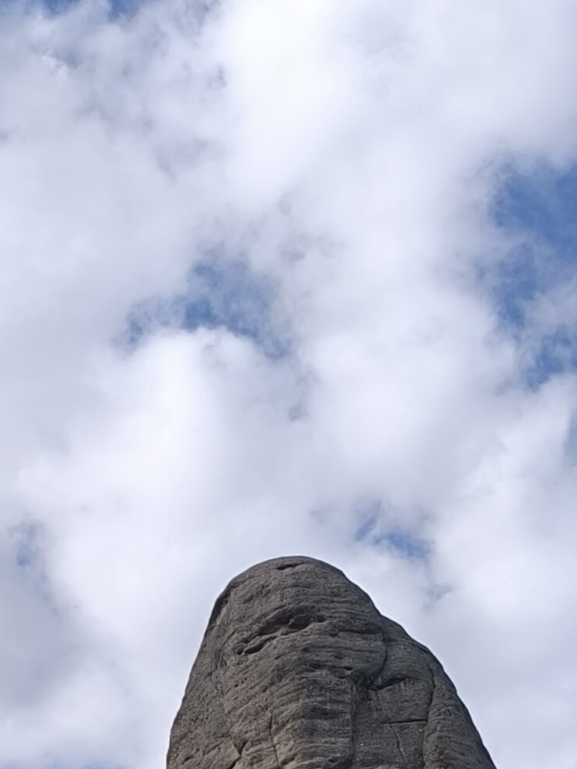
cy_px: 728
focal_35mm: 86
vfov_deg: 22.1
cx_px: 36
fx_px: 1911
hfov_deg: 16.9
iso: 50
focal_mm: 6.14
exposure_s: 1/802
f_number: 1.65
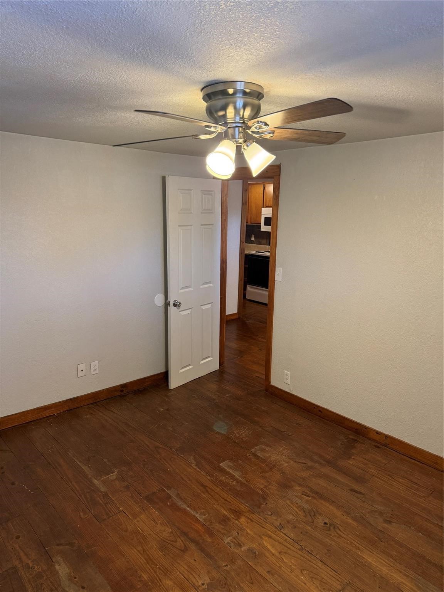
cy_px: 296
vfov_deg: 71.6
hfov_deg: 56.8
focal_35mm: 24
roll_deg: -0.8
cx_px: 222
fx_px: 410
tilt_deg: -10.9
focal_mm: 6.76
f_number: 1.78
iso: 250
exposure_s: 1/60
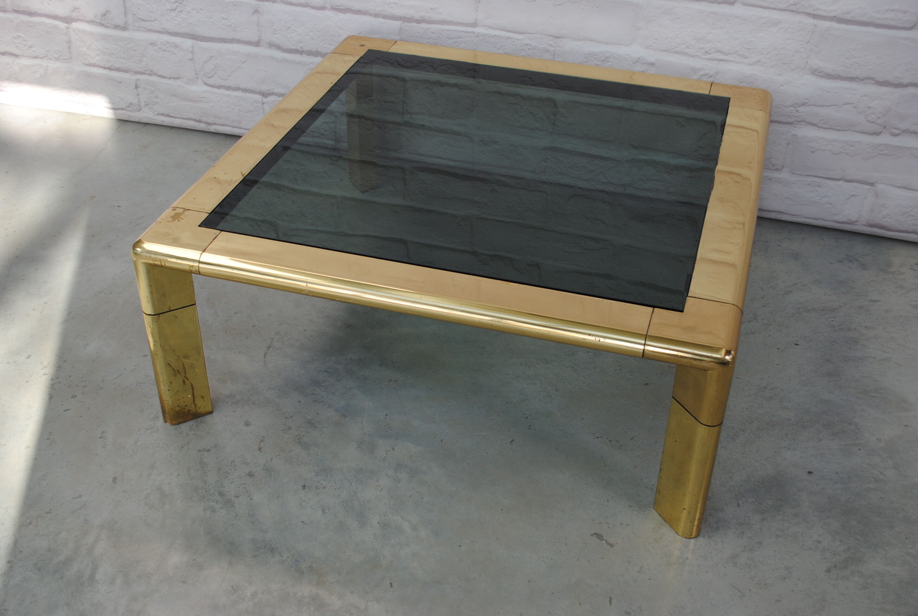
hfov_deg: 46.3
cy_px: 308
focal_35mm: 42
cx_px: 459
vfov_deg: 32.0
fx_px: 1073
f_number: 5.6
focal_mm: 28
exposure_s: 1/125
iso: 180
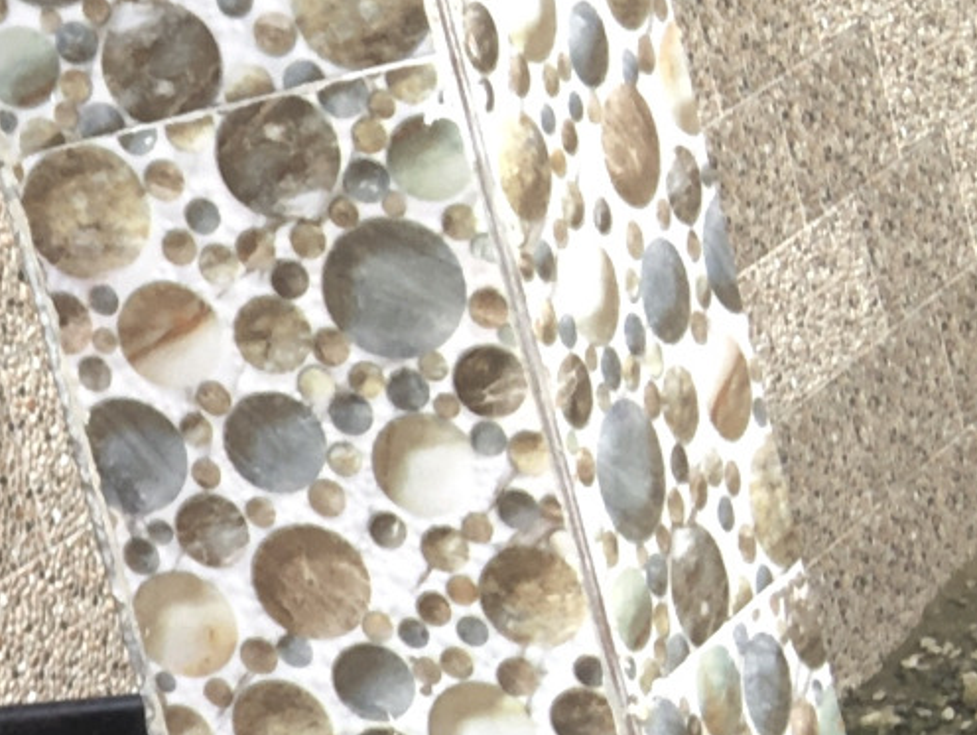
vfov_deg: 11.4
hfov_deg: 13.6
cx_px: -806
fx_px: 3644
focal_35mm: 129
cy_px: 752
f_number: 2.2
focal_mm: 2.87
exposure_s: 1/126
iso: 20
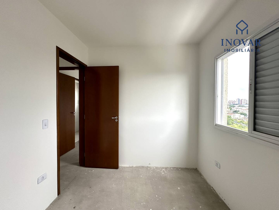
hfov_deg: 102.1
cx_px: 140
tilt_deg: -1.3
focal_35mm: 14
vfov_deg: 85.7
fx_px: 113
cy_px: 105
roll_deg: -0.6
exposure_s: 1/99
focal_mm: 2.22
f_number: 2.2
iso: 125
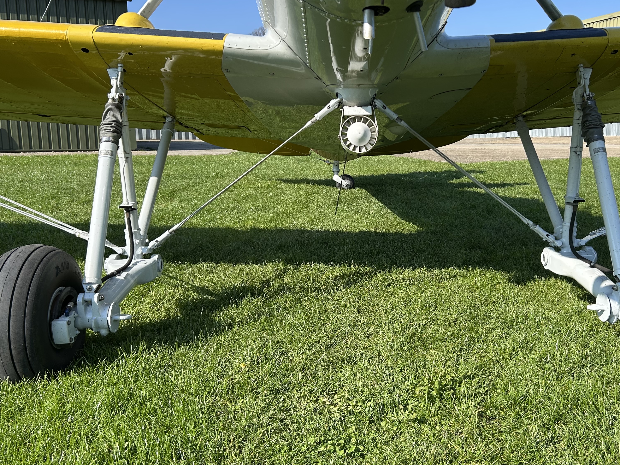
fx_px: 627
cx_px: 368
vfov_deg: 40.7
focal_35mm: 35
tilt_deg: -8.8
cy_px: 244
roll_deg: -0.3
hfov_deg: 52.3
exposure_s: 1/1751
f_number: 1.5
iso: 50
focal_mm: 5.7
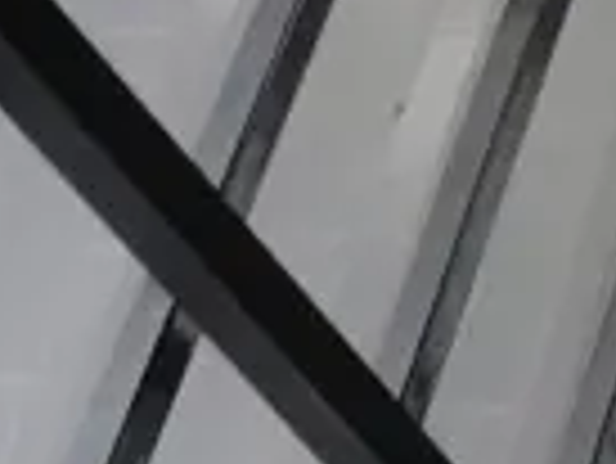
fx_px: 3722
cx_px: 1695
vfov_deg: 7.1
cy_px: 203
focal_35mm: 209
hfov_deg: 8.3
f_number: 3.5
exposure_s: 1/60
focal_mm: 14
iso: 400
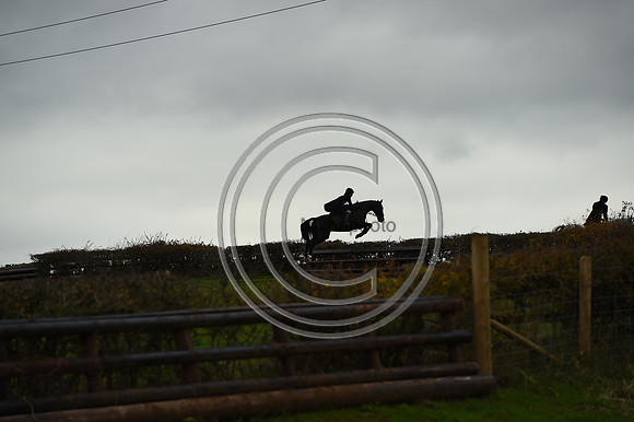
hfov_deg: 10.3
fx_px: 3520
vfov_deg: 6.9
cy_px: 211
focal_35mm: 200
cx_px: 317
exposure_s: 1/1000
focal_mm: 200
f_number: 5.6
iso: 360
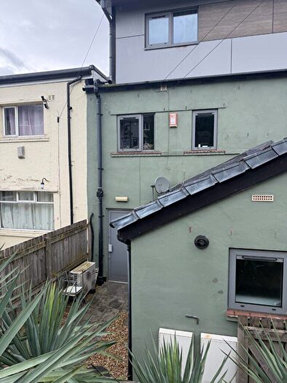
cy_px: 192
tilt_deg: -3.9
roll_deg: +0.6
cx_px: 144
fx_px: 265
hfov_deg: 56.8
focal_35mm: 24
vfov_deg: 71.6
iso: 100
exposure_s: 1/702
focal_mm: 6.76
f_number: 1.78
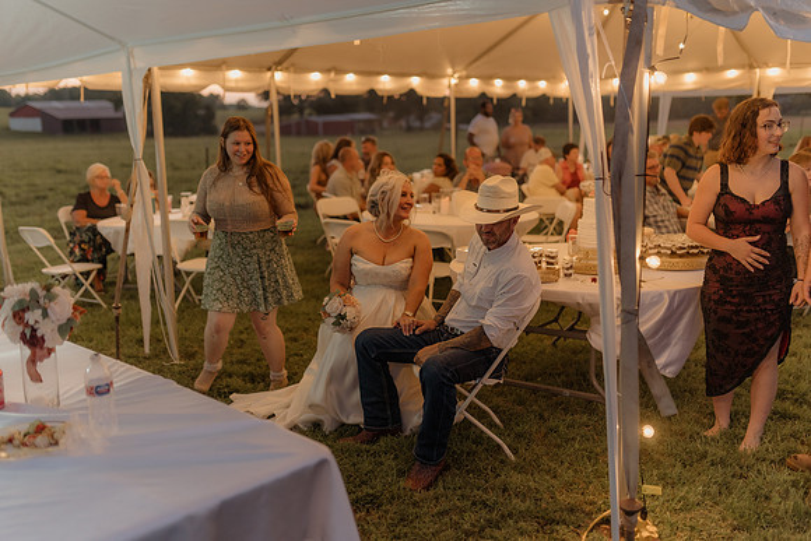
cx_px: 406
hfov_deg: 54.4
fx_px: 789
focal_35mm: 35
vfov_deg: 37.9
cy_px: 270
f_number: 1.4
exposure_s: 1/125
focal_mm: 35
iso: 800
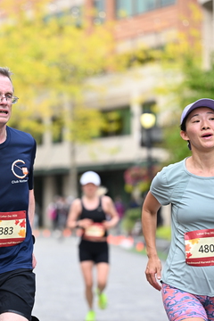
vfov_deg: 12.2
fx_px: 1498
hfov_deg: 8.2
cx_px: 64
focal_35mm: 168
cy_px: 168
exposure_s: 1/2000
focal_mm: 110
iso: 1000
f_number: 2.8
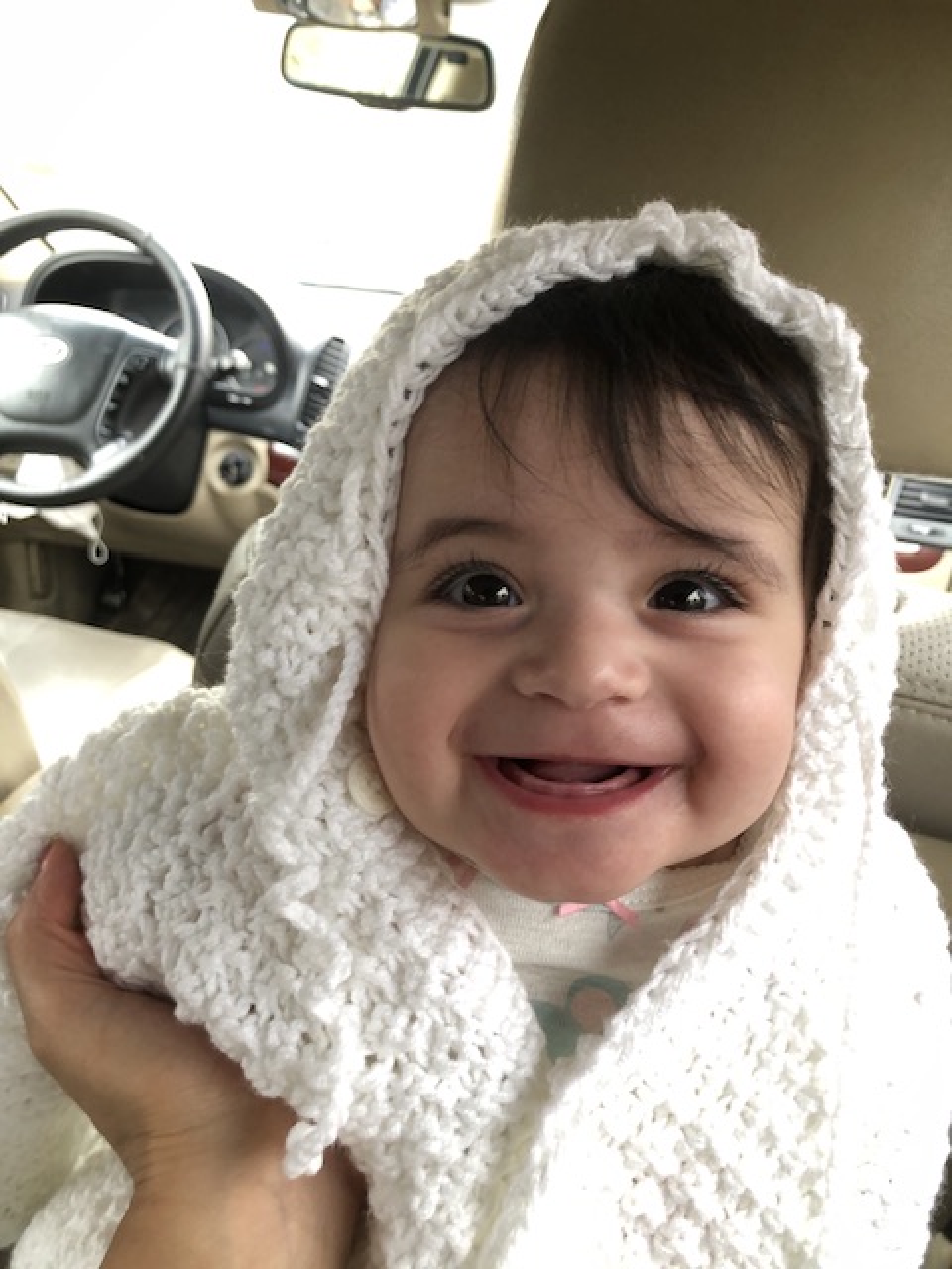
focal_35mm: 28
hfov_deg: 49.7
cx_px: 476
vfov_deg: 63.4
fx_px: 1027
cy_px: 634
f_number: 1.8
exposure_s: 1/30
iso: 40
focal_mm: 3.99
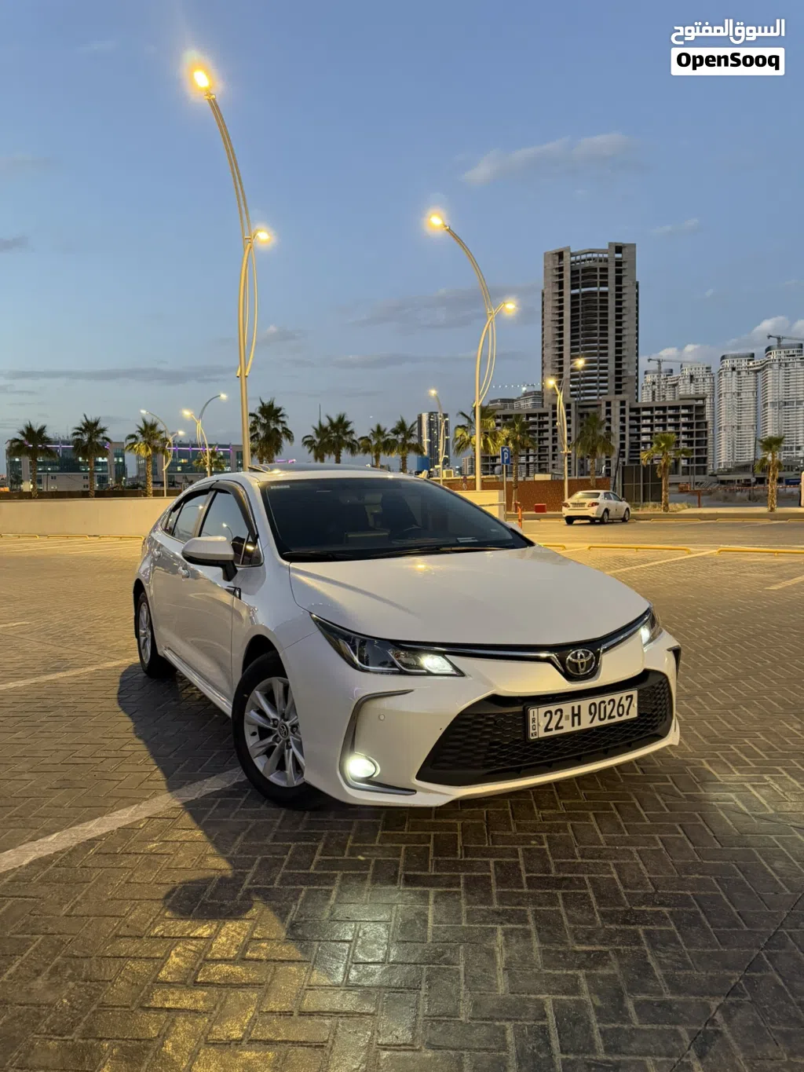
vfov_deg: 71.6
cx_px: 402
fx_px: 743
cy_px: 536
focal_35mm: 24
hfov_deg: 56.8
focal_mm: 6.76
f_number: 1.78
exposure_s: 1/49
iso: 640
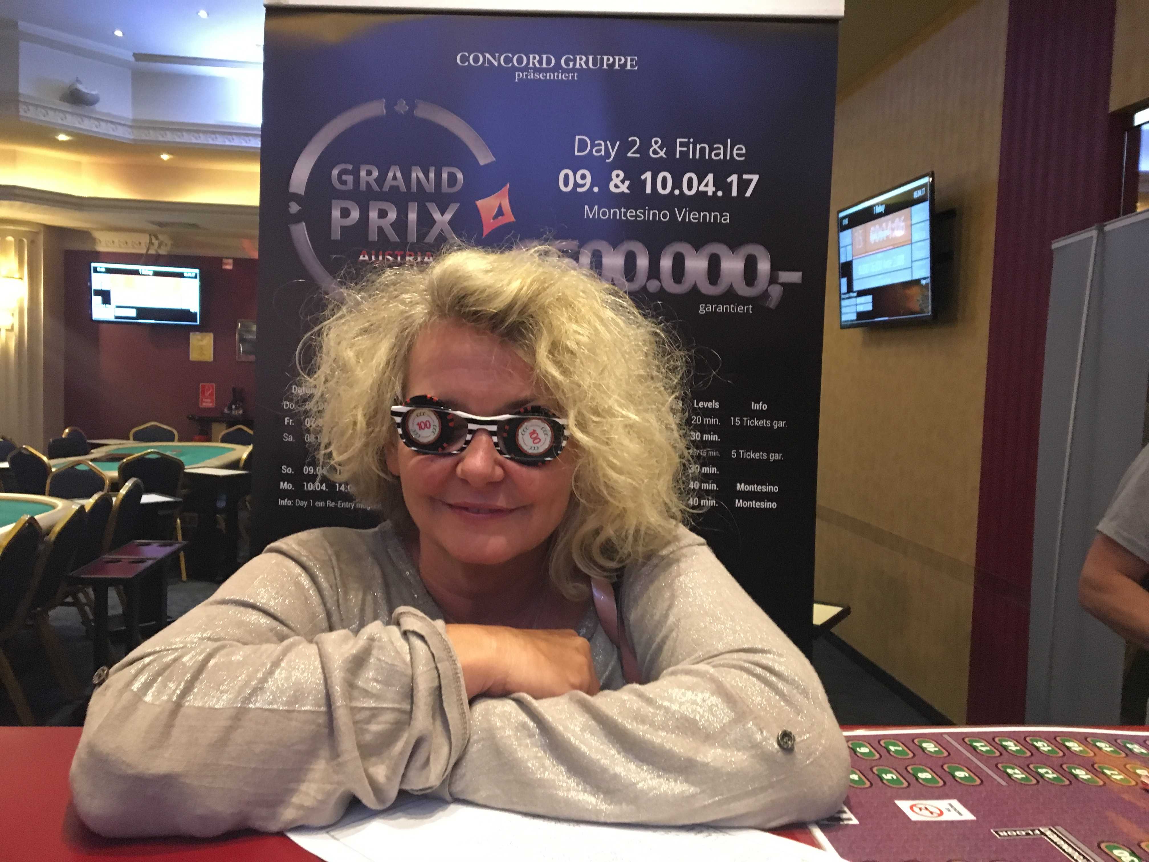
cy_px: 431
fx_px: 963
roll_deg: -1.7
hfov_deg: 61.7
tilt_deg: -3.6
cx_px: 574
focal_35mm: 29
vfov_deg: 48.2
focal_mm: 4.15
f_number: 2.2
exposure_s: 1/17
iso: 250
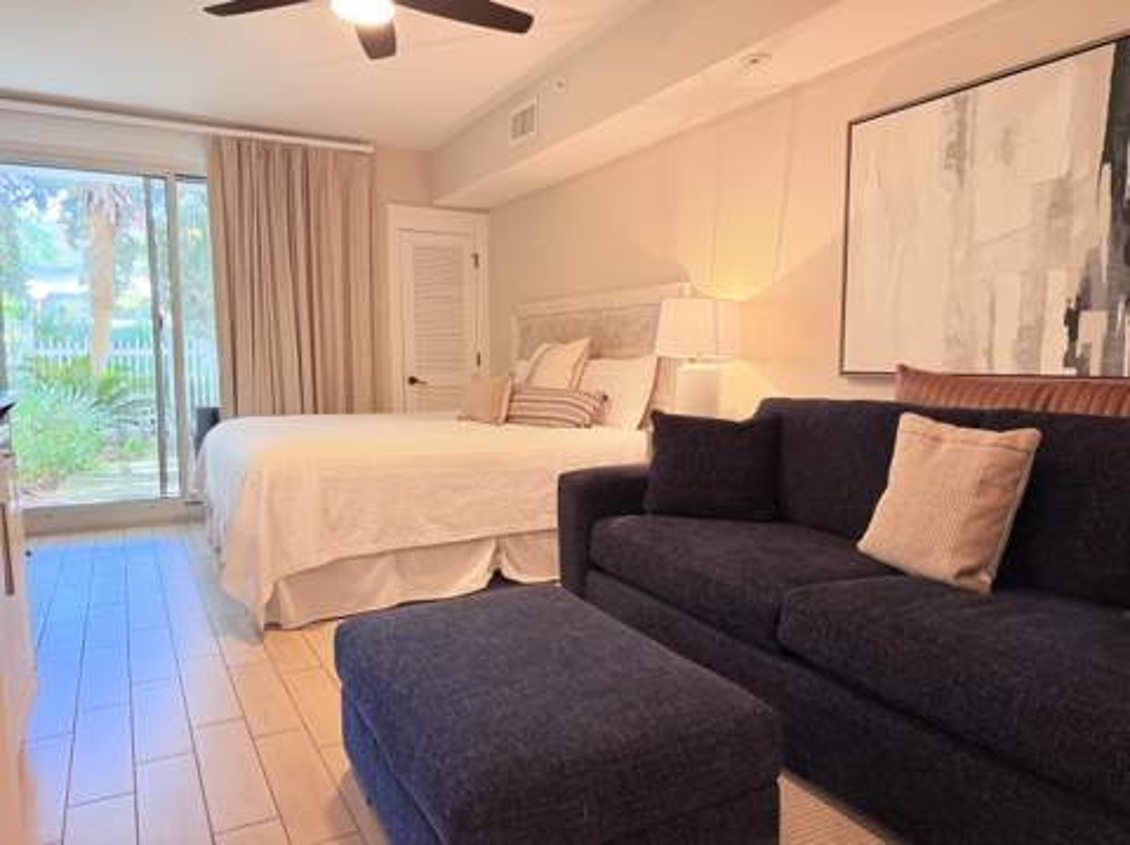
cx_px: 565
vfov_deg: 56.7
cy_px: 422
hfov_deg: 71.7
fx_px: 783
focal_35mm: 24
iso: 160
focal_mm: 6.76
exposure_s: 1/60
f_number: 1.78
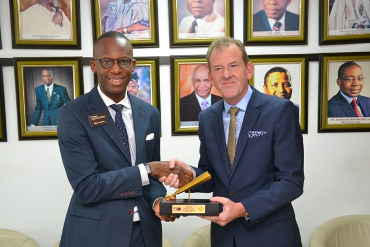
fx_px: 540
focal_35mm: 52
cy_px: 124
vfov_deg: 25.8
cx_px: 185
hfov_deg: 37.8
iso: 900
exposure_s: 1/60
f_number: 4.5
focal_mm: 35
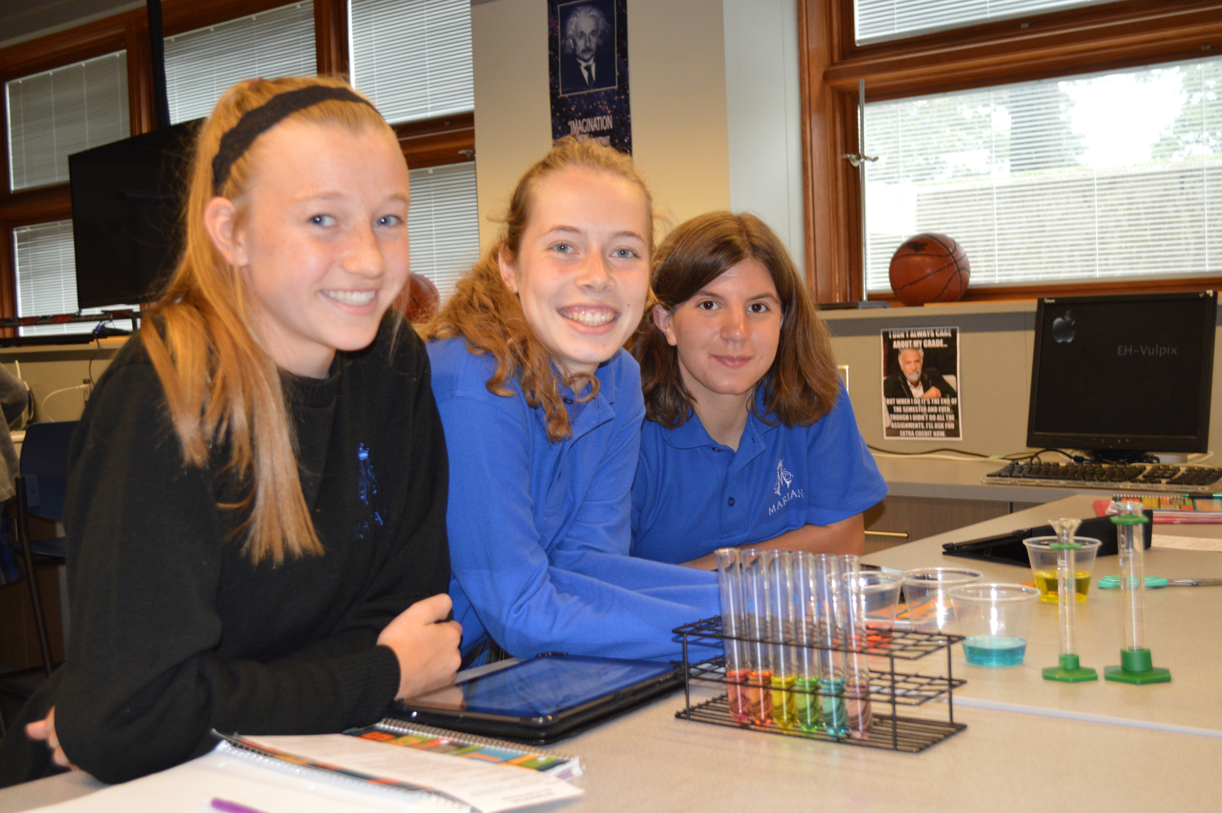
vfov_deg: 31.8
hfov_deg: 46.4
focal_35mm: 42
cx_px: 611
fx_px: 1424
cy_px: 406
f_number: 4.5
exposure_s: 1/60
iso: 640
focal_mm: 28
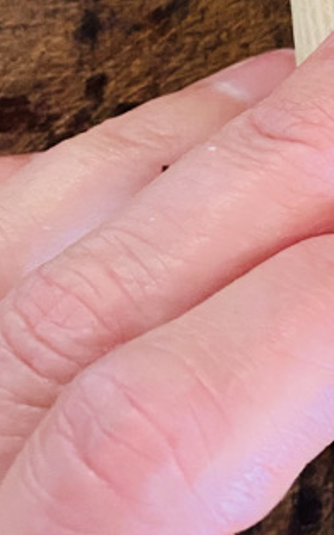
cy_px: 56
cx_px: 607
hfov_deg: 13.1
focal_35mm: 90
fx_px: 1312
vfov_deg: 22.5
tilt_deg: -83.0
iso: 400
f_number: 1.8
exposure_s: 1/40
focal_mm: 4.25
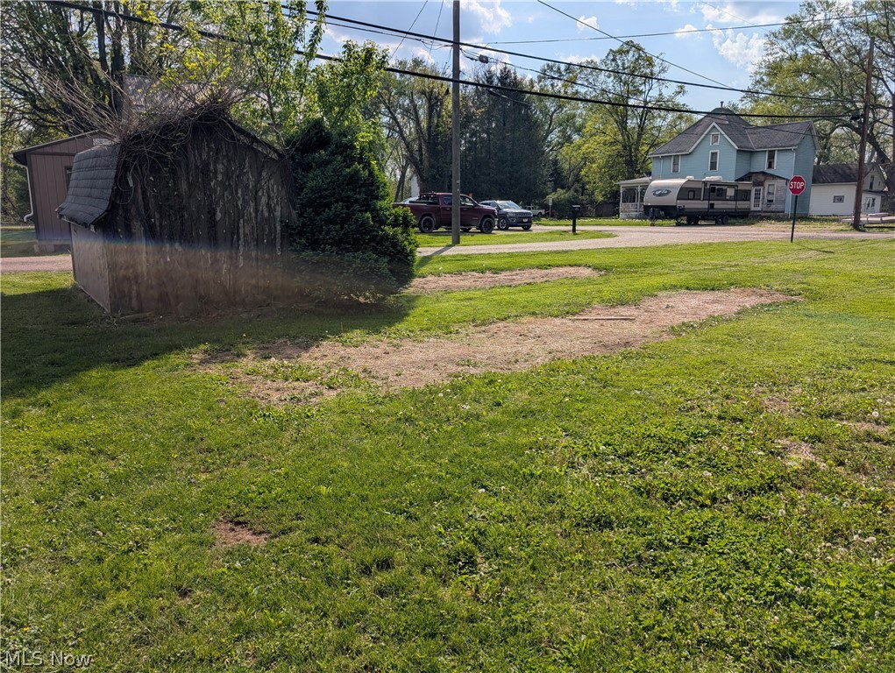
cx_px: 448
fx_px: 621
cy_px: 336
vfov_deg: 56.9
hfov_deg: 71.5
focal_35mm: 24
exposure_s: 1/2445
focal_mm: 6.9
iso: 23
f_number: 1.68
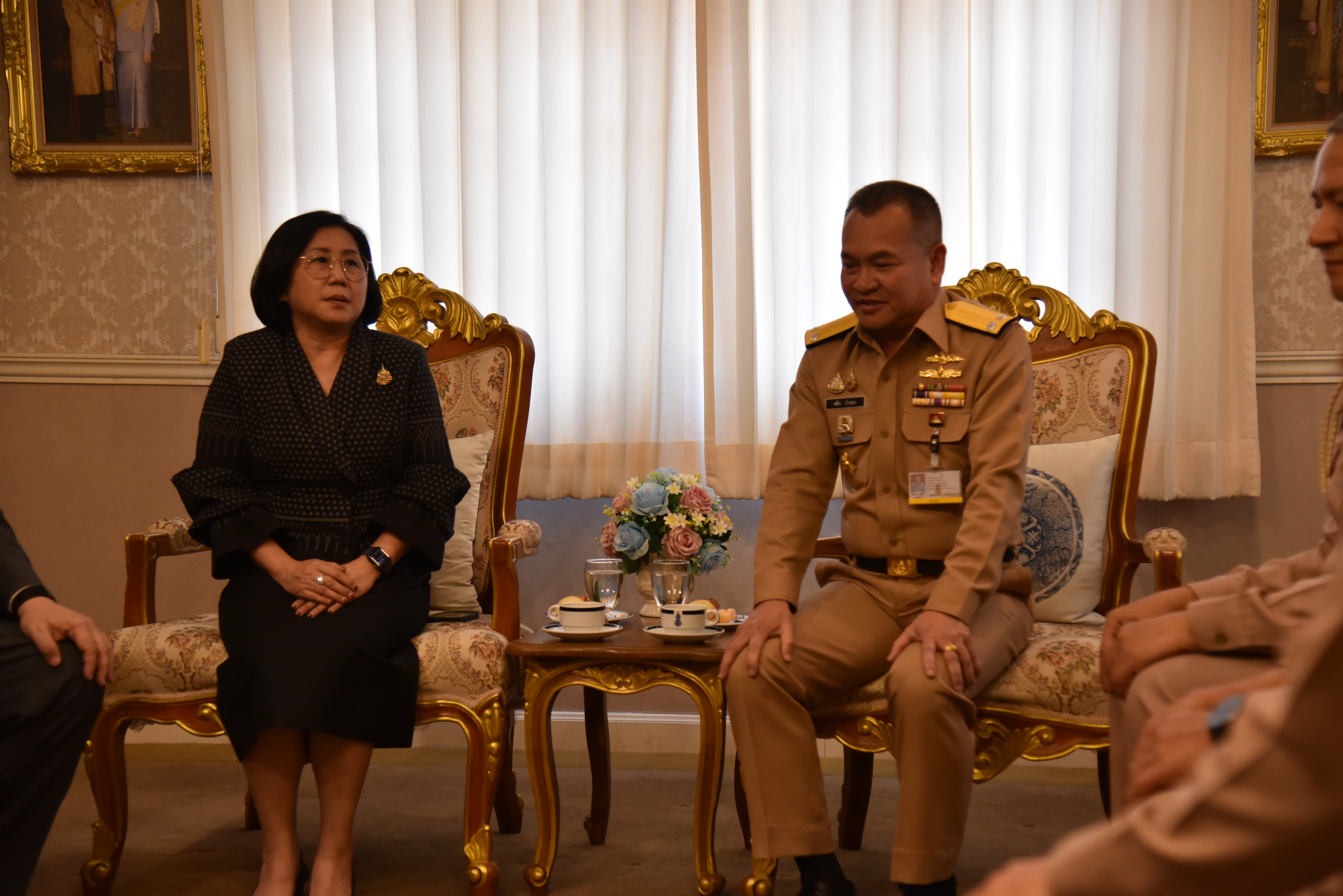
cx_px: 672
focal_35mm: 58
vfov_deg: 23.4
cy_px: 448
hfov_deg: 34.5
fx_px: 2164
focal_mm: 58
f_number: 4
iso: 1600
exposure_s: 1/80
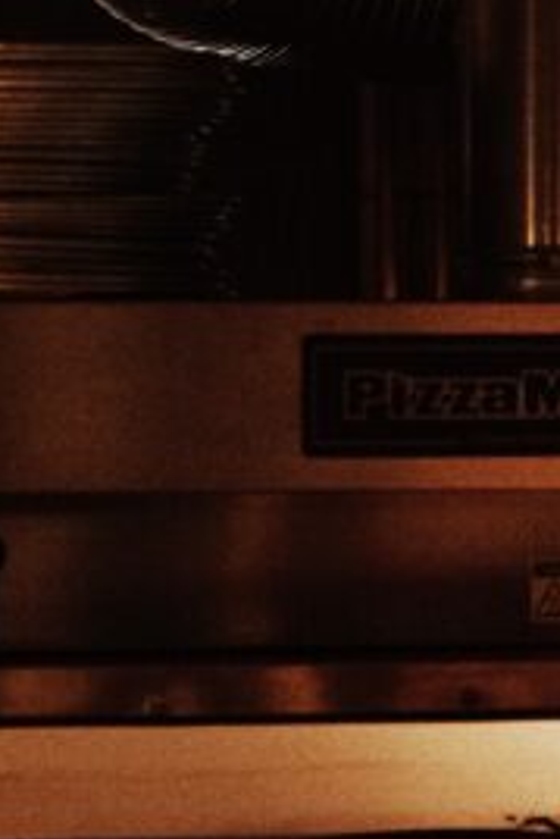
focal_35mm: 191
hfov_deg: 7.2
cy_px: 845
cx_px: 308
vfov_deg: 10.7
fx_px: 4451
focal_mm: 33
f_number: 1.4
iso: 1600
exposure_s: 1/900
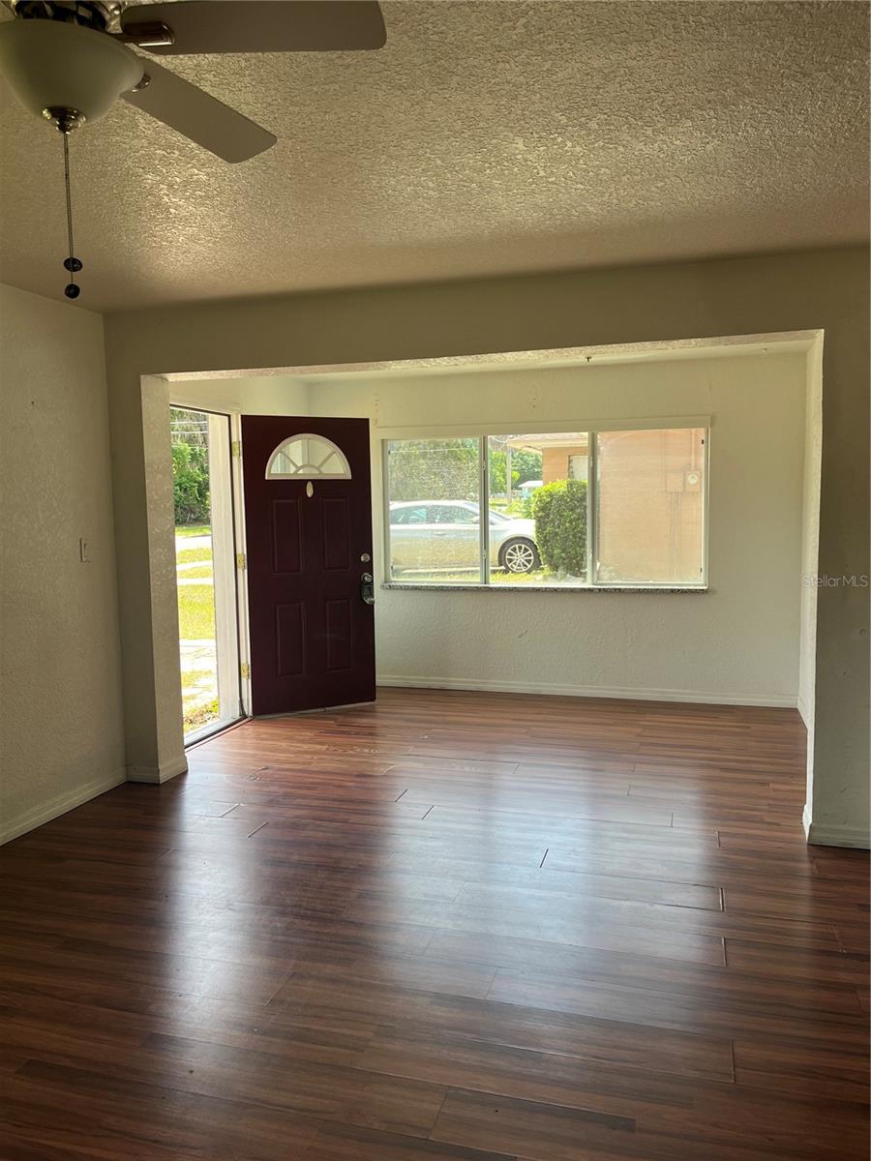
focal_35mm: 26
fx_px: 872
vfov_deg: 67.3
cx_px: 436
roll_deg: +0.7
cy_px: 580
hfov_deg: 53.1
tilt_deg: -6.0
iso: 40
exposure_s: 1/180
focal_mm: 5.1
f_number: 1.6
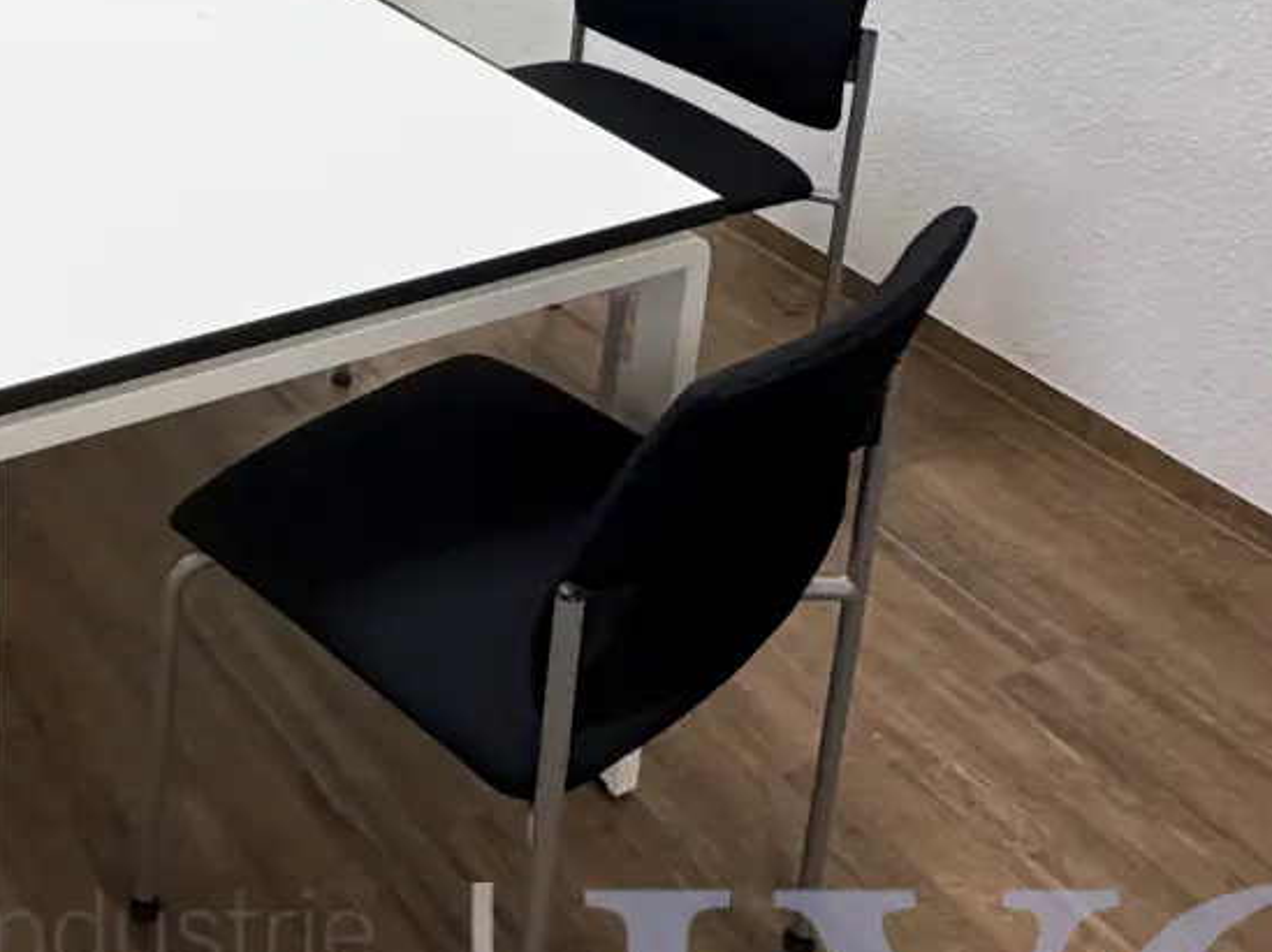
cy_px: -107
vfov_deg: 27.1
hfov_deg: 36.3
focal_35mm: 49
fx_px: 1799
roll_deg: -2.1
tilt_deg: -16.9
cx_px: 104
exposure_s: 1/100
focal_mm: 2.22
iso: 200
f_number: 2.2
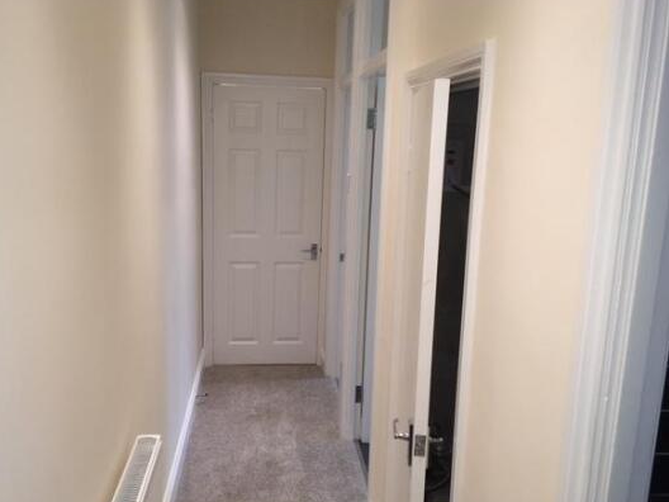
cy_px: 263
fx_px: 618
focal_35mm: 32
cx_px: 301
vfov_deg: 44.1
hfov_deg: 56.7
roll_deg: -1.3
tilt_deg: -13.6
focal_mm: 4.15
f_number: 2.2
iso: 25
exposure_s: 1/33
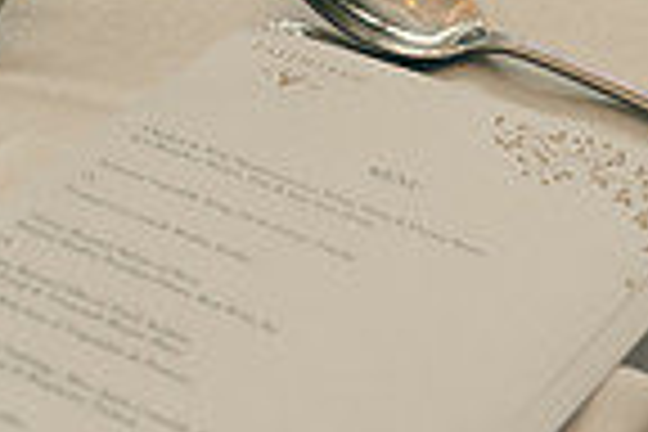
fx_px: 2898
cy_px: 407
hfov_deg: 12.7
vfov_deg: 8.5
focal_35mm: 161
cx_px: 441
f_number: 3.5
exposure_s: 1/160
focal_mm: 40
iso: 160
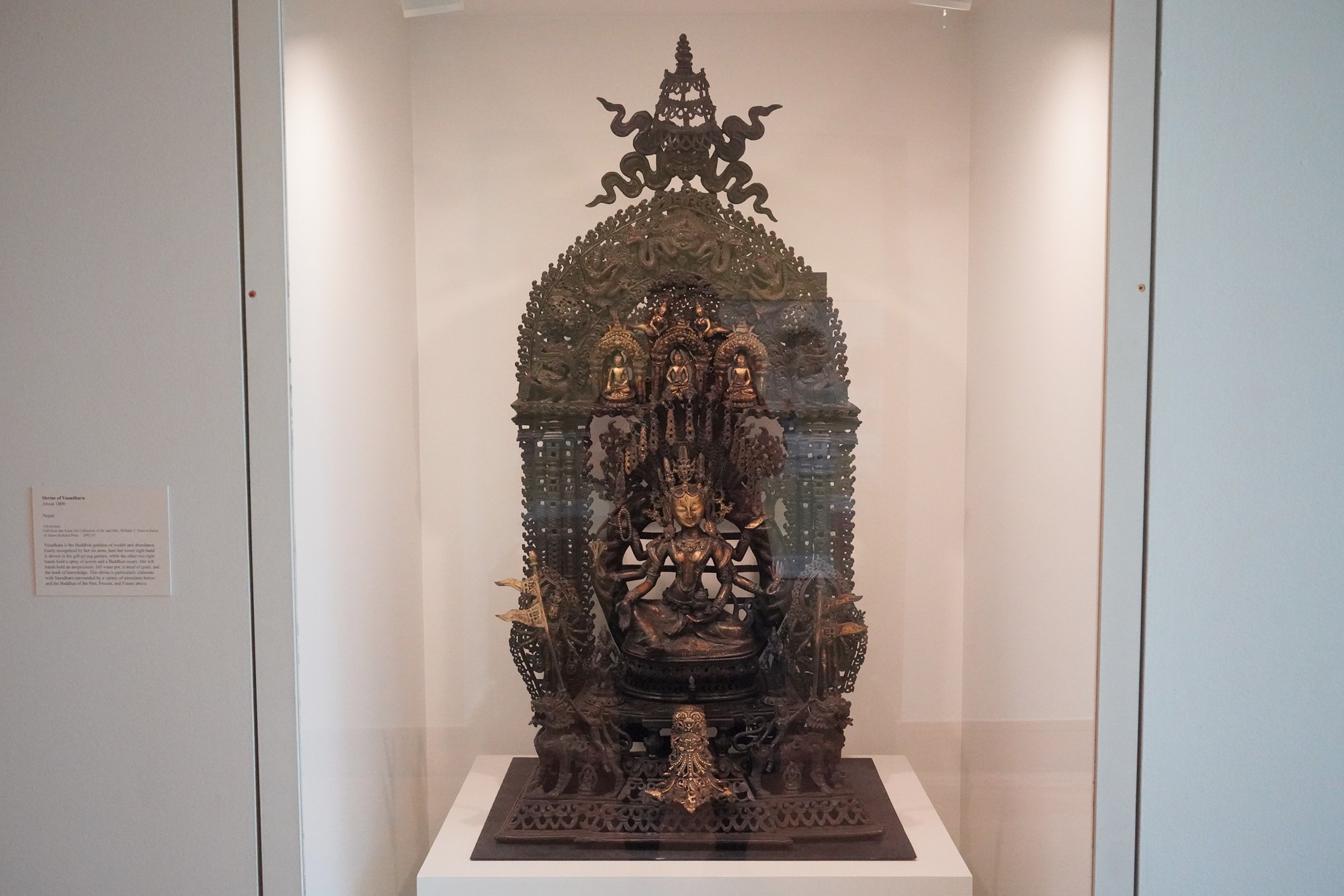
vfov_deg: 38.9
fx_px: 1269
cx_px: 672
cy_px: 448
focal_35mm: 34
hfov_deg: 55.8
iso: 12800
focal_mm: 34
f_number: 5.6
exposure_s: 1/100
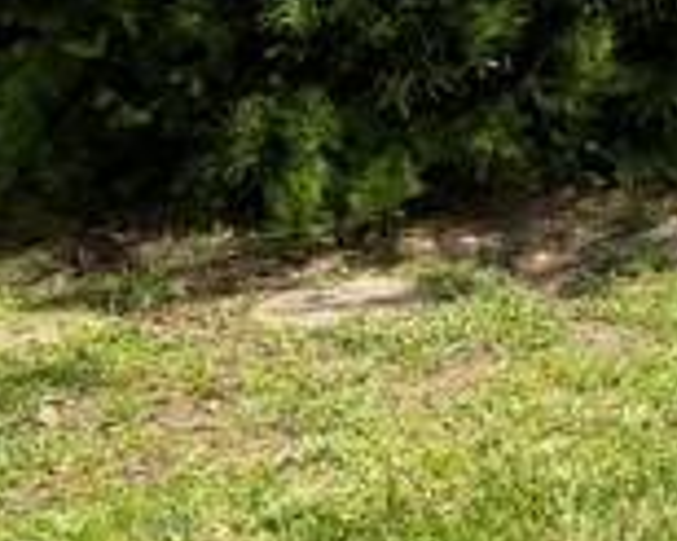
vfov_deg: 10.8
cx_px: 1780
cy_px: -578
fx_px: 2583
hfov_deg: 11.4
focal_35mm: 129
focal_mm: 6.76
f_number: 1.78
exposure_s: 1/3021
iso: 80
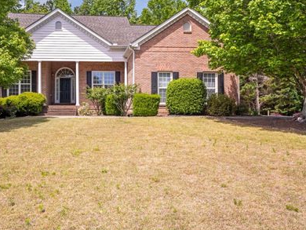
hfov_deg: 56.2
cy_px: 104
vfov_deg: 44.2
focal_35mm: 32
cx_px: 118
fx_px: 283
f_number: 8
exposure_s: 1/500
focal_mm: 26
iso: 400
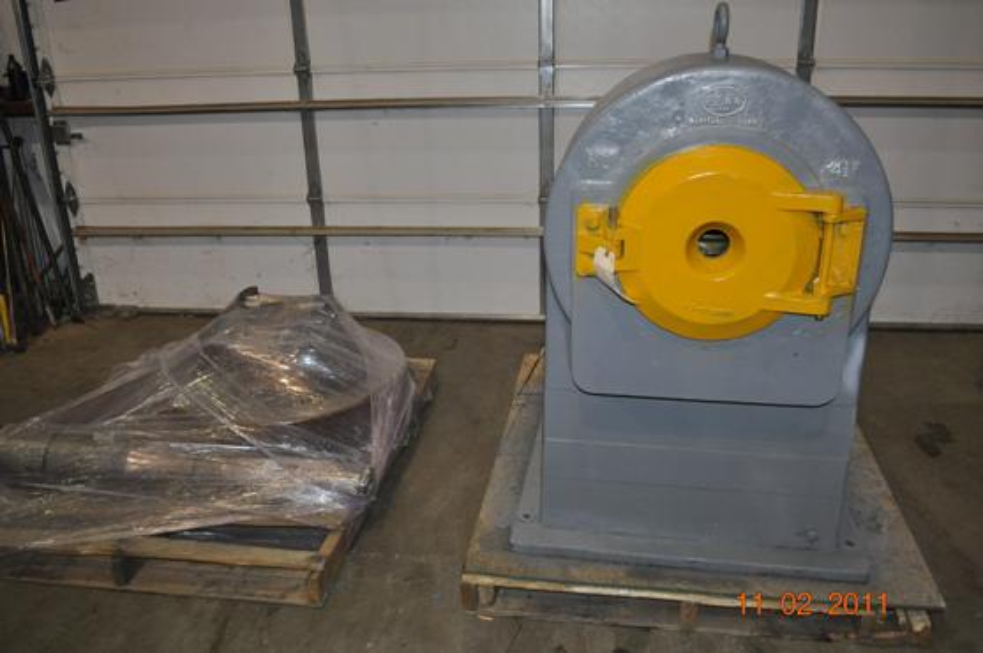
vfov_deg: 43.5
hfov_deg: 62.0
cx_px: 492
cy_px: 326
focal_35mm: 30
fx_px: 818
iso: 800
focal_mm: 20
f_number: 3.8
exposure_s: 1/60
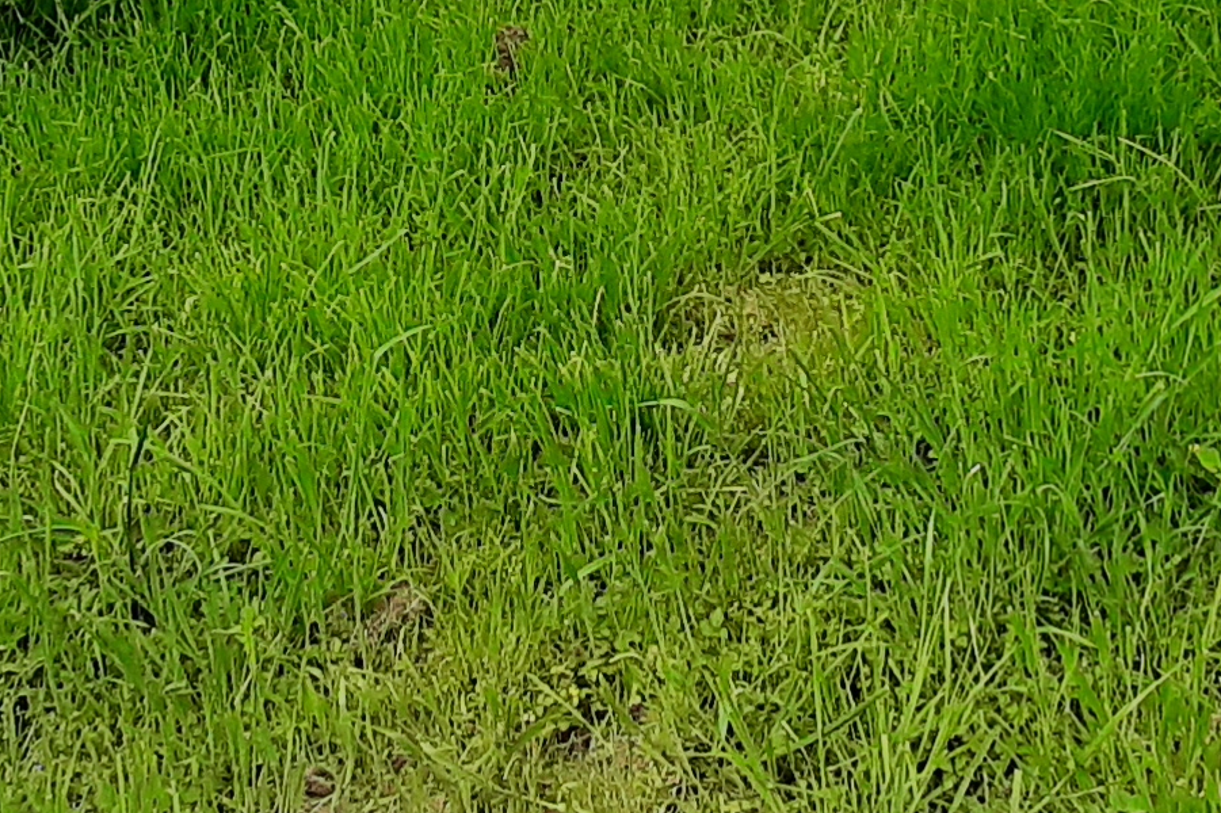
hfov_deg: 40.3
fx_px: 1661
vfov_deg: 21.4
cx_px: 558
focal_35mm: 49
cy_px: -514
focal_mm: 1.42
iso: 40
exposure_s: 1/292
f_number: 2.2
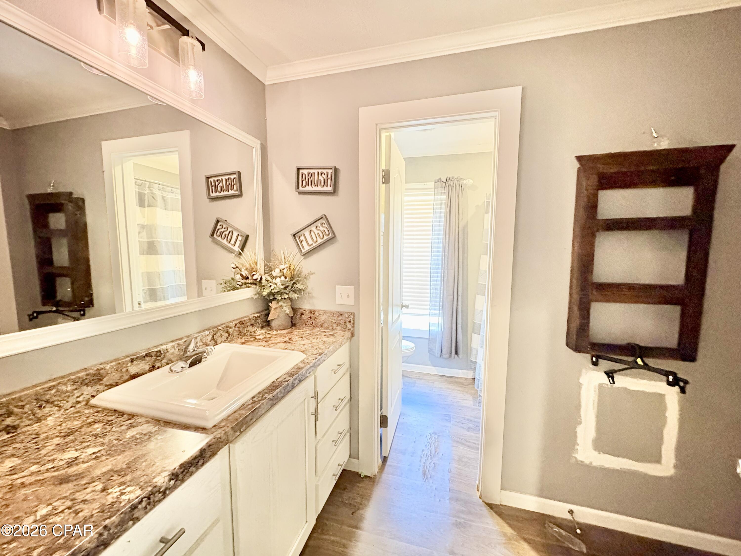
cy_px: 278
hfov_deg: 102.1
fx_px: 300
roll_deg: -0.2
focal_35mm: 14
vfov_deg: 85.7
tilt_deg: -5.5
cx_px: 370
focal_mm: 2.22
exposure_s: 1/30
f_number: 2.2
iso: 1600
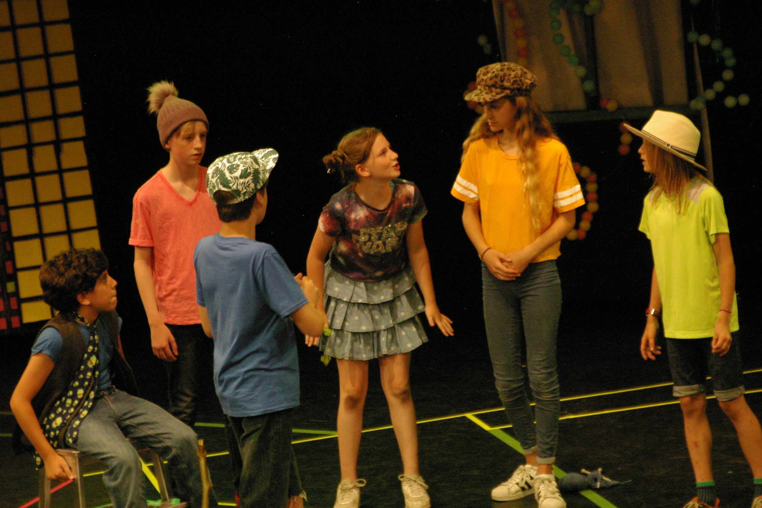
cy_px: 254
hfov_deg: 12.1
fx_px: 3589
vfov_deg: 8.1
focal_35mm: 170
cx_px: 381
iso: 1600
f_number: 5.6
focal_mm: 113
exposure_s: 1/60
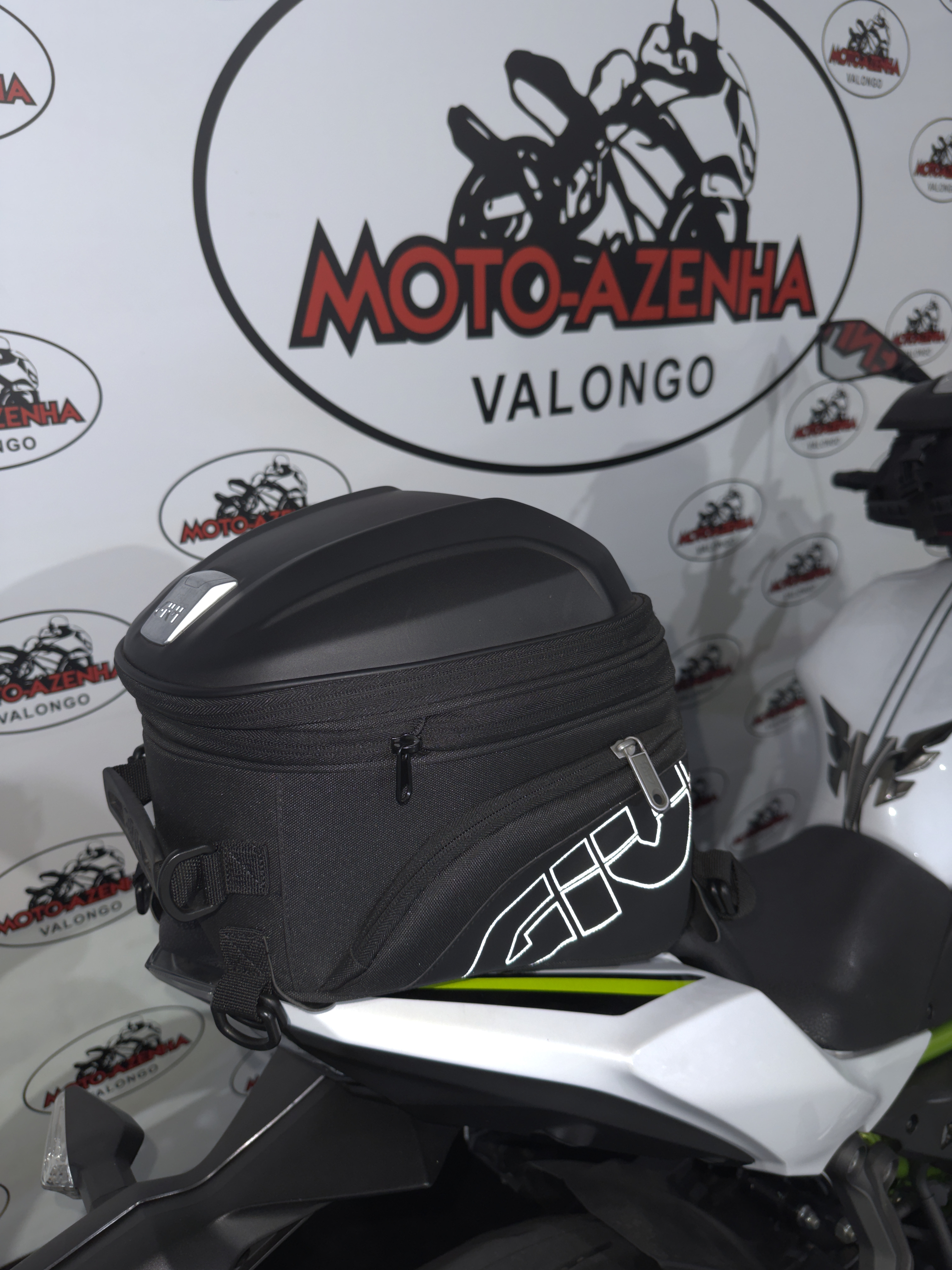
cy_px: 635
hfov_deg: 56.8
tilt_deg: -22.3
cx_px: 476
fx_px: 880
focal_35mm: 24
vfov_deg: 71.6
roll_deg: -0.7
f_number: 1.78
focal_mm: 6.86
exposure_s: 1/33
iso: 100
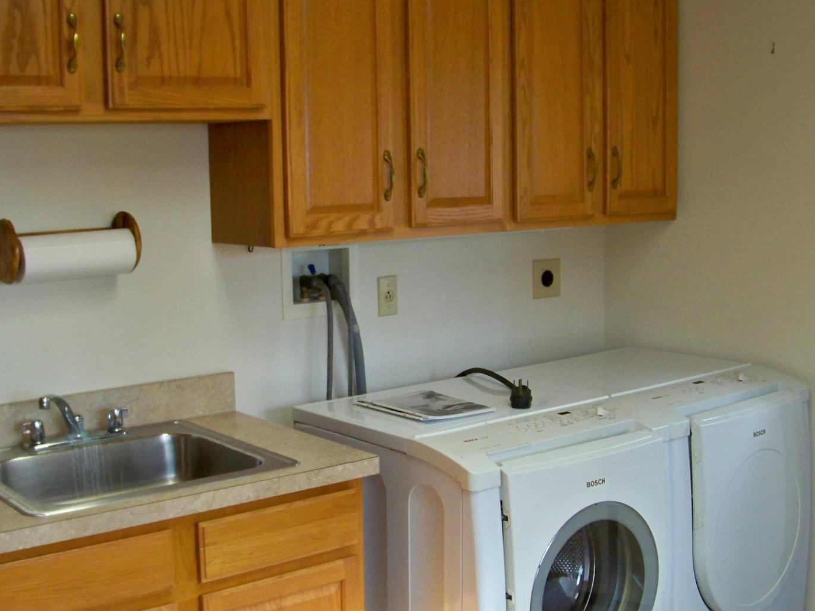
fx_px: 1154
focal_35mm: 49
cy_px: 338
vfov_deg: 29.7
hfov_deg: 38.9
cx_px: 370
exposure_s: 1/100
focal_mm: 5.85
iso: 250
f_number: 2.8
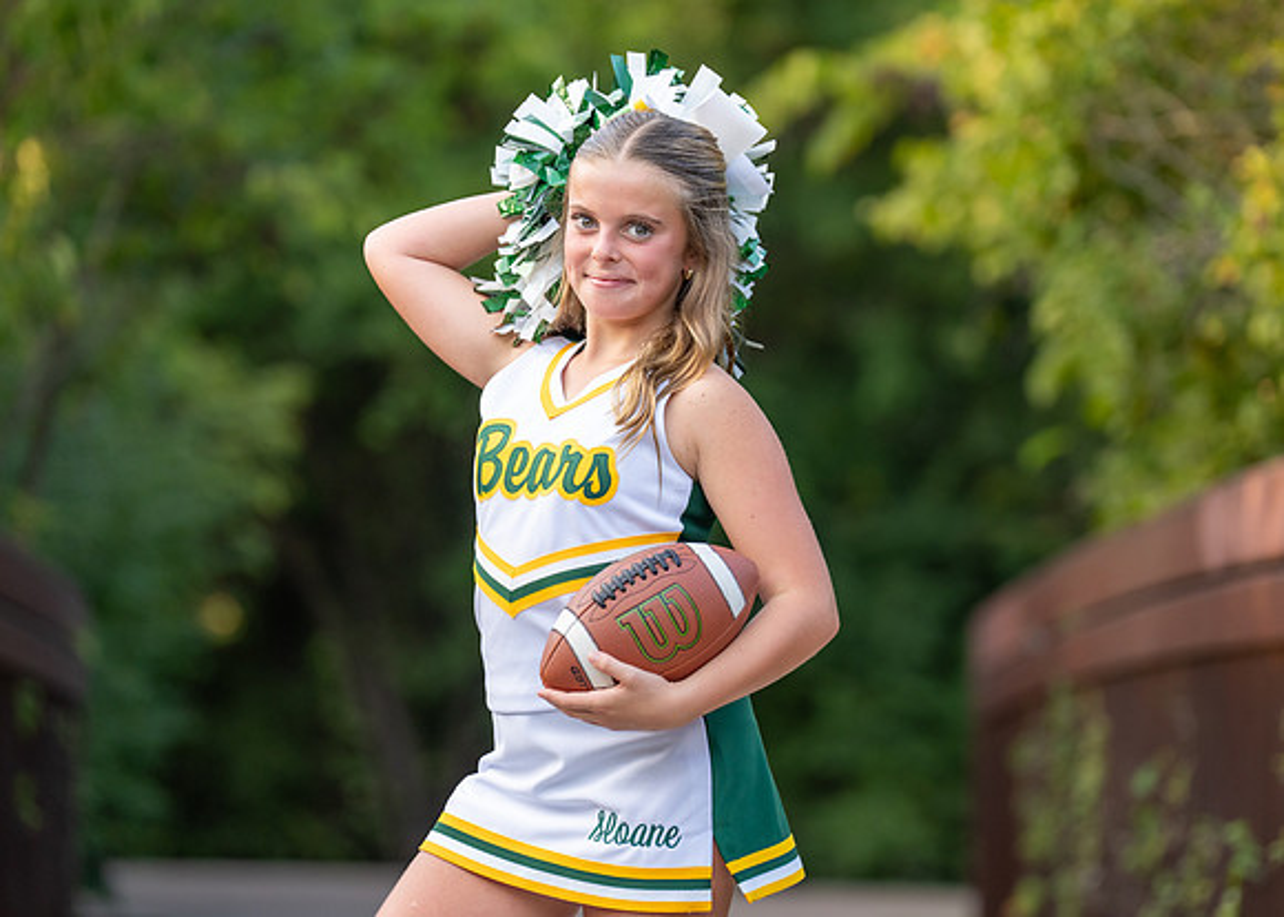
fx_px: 6655
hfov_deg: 11.0
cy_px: 434
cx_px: 675
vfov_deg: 7.9
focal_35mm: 183
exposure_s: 1/1000
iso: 640
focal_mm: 149
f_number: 2.8
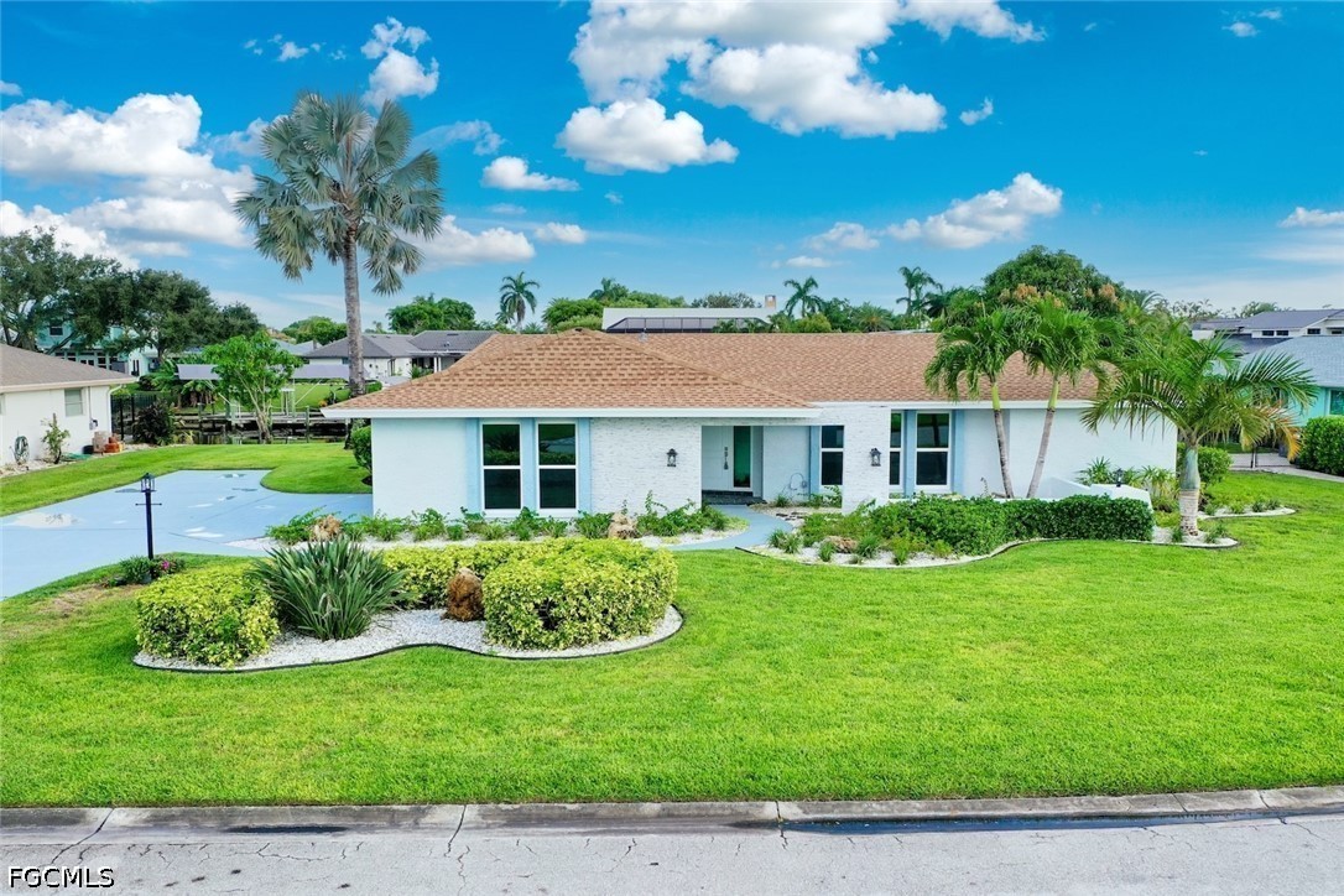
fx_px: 1045
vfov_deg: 46.4
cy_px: 448
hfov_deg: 65.5
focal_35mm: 28
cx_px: 672
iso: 100
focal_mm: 10.26
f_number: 5
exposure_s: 1/200
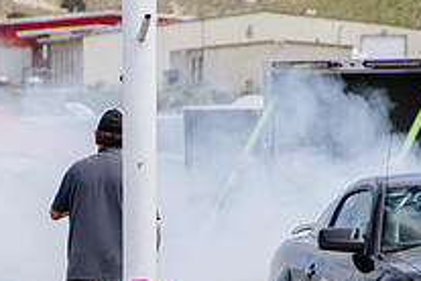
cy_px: 348
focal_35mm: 755
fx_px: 8829
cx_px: -22
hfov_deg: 2.7
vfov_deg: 1.8
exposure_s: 1/400
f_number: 7.1
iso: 200
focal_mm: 170
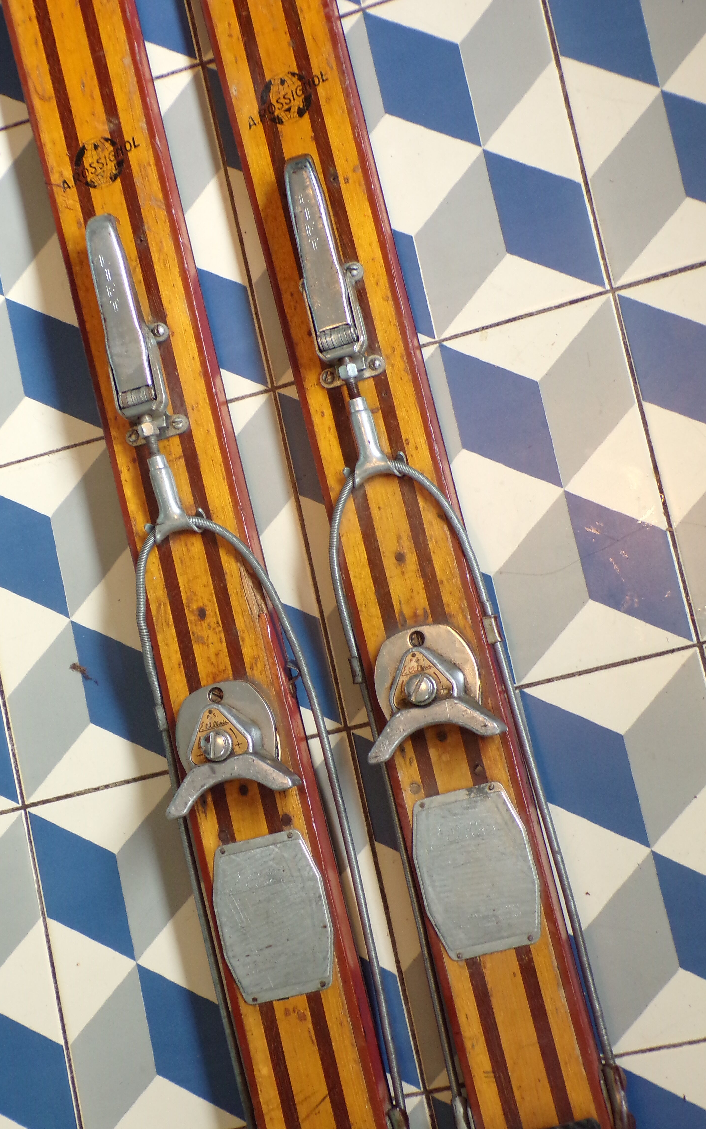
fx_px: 1847
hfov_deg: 21.6
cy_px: 569
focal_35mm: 60
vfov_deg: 34.0
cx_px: 307
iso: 233
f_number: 3.7
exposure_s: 1/17
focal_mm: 10.1
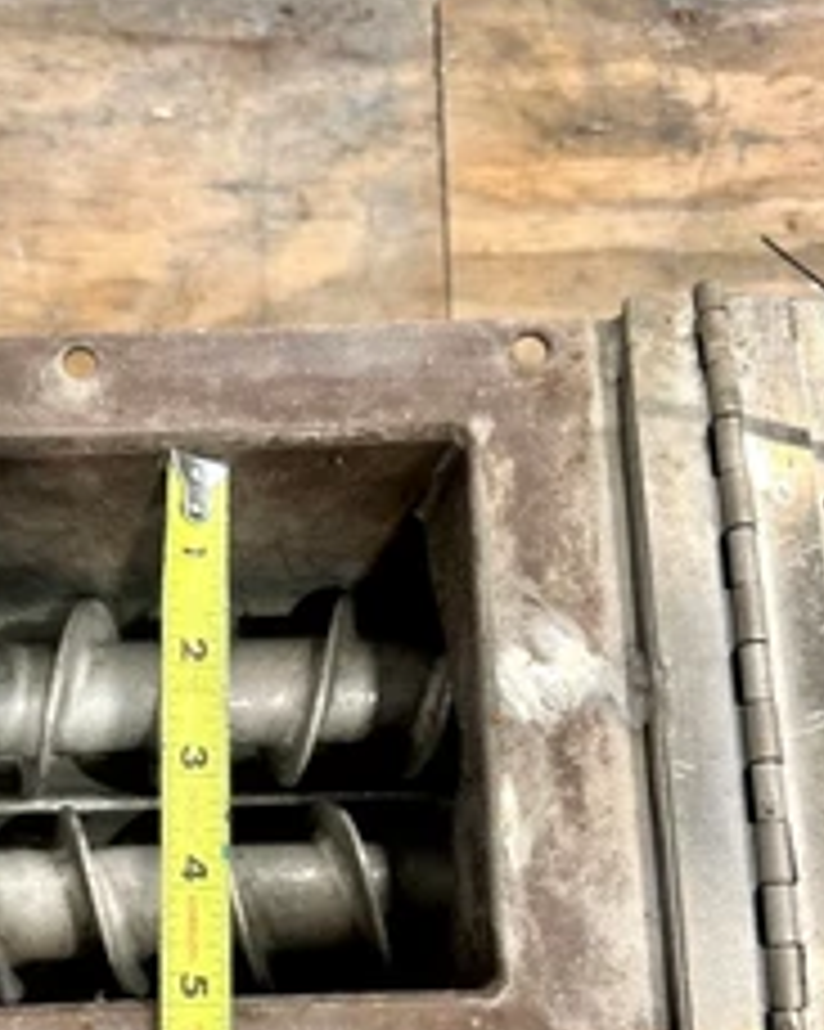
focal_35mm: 41
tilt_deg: -82.2
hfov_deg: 35.5
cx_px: 194
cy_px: 810
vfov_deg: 42.9
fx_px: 1251
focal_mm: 6.86
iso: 125
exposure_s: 1/60
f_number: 1.78
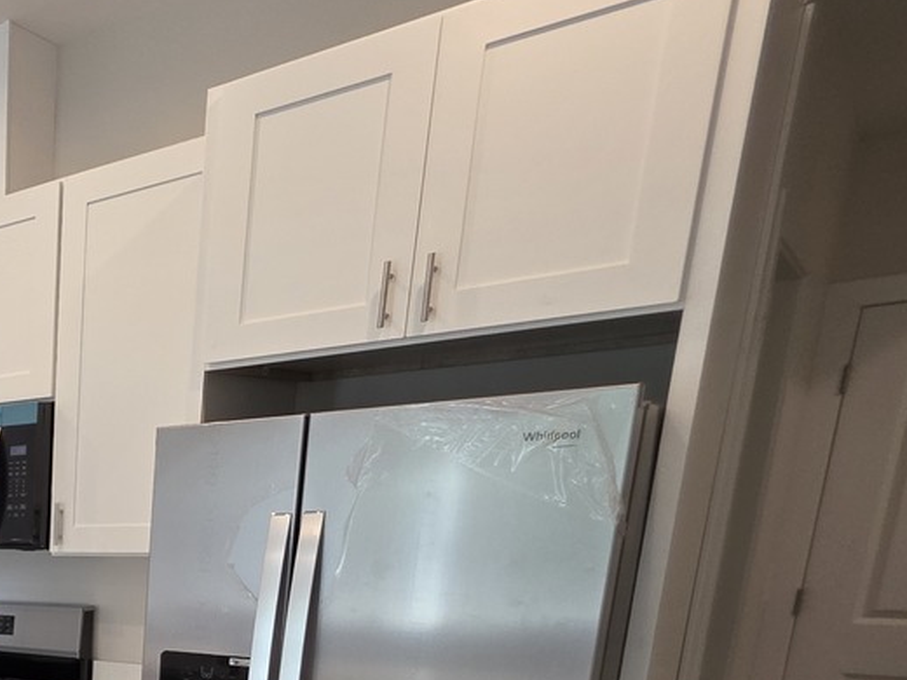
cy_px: 751
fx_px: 943
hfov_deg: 35.1
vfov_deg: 34.2
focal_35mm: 36
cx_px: -277
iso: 100
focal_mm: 2.2
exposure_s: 1/120
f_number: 1.9
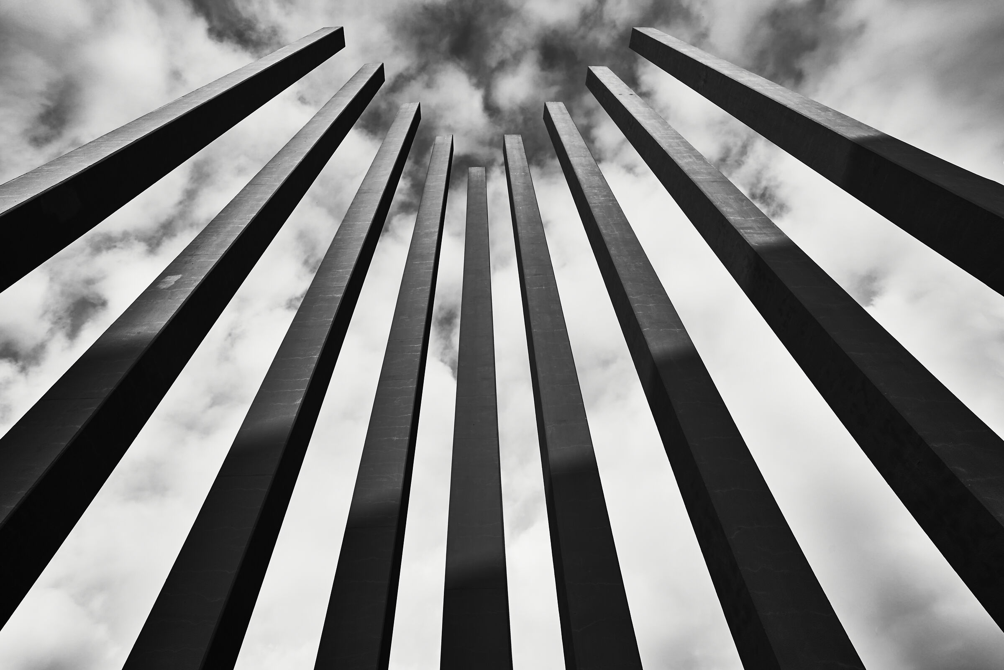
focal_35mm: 20
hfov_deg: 84.0
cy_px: 335
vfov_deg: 62.0
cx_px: 502
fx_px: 558
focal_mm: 20
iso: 100
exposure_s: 1/100
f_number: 11
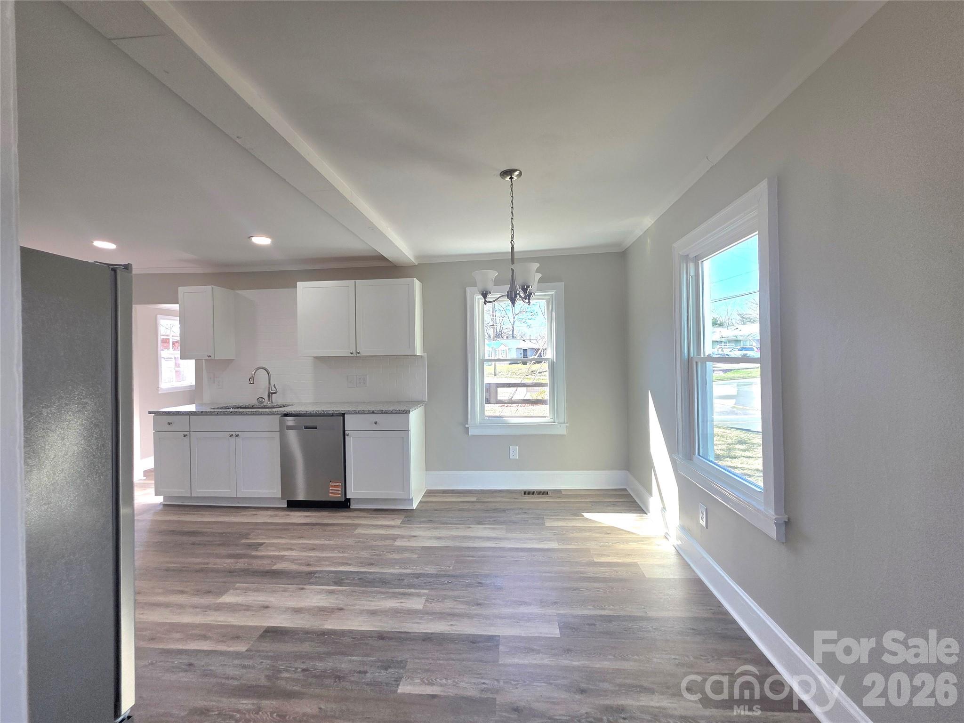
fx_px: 362
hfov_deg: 106.2
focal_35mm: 13
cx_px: 482
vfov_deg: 89.9
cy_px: 362
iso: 50
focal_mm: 2.2
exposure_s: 1/120
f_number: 1.9
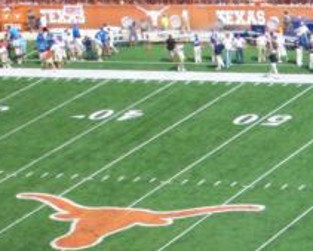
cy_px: 270
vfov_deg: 6.9
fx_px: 2057
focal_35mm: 222
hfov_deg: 8.6
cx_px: 316
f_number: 5.1
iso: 64
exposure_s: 1/320
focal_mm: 17.1
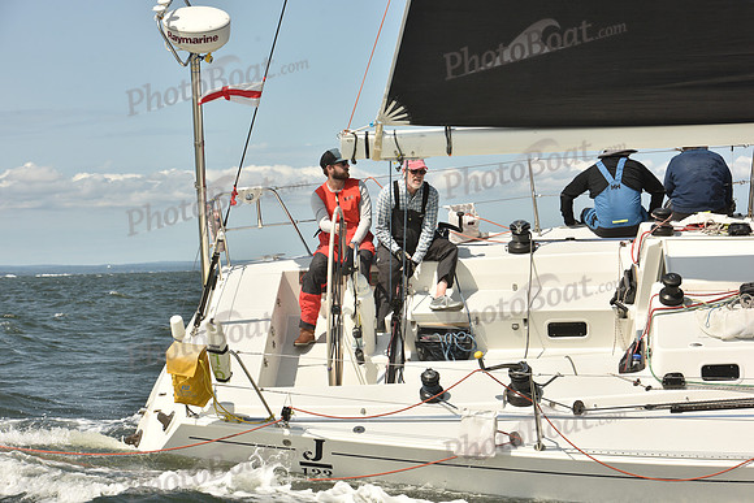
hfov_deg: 20.4
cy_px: 252
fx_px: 2095
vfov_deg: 13.7
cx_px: 377
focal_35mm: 100
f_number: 9
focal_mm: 100
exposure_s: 1/800
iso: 250
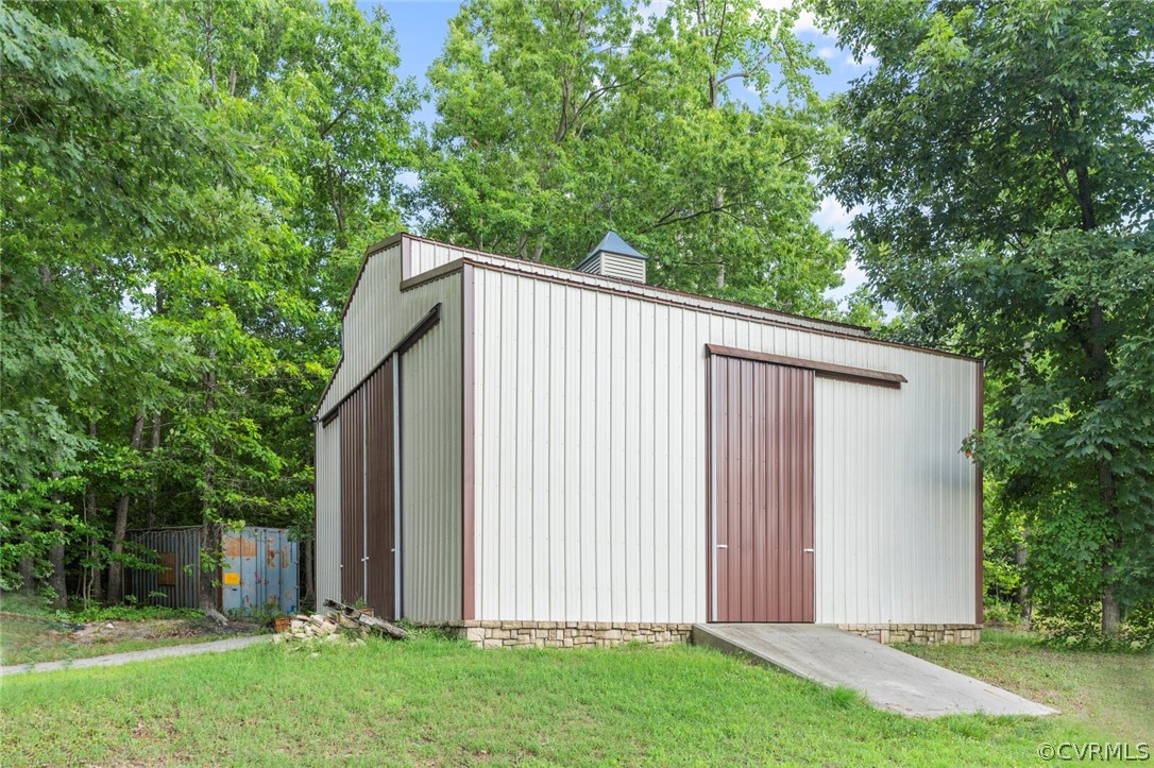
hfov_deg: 62.0
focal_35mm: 30
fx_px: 961
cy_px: 384
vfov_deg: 43.6
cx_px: 577
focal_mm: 30
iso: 640
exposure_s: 1/125
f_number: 7.1
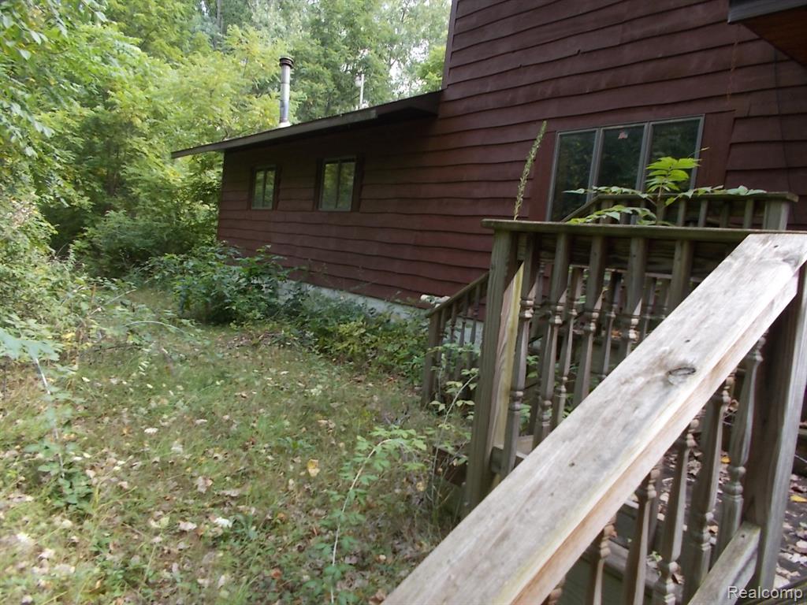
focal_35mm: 26
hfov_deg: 67.3
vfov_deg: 53.1
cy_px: 302
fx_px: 606
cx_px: 404
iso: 80
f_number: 3.2
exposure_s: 1/100
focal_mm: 4.6
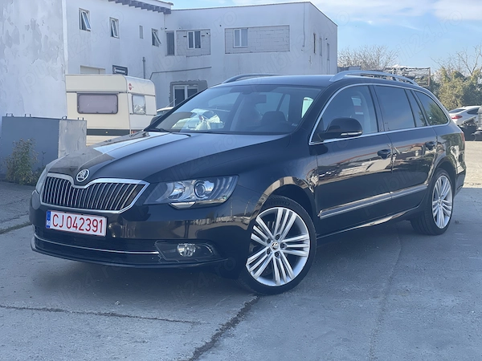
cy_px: 180
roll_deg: +1.1
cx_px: 241
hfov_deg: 36.8
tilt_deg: -4.5
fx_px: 724
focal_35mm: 52
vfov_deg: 28.0
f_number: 2
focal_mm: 6
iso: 32
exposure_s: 1/448
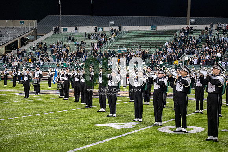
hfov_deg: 28.8
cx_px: 114
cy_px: 76
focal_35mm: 70
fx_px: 443
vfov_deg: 19.5
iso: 1250
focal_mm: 70
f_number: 3.2
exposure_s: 1/500
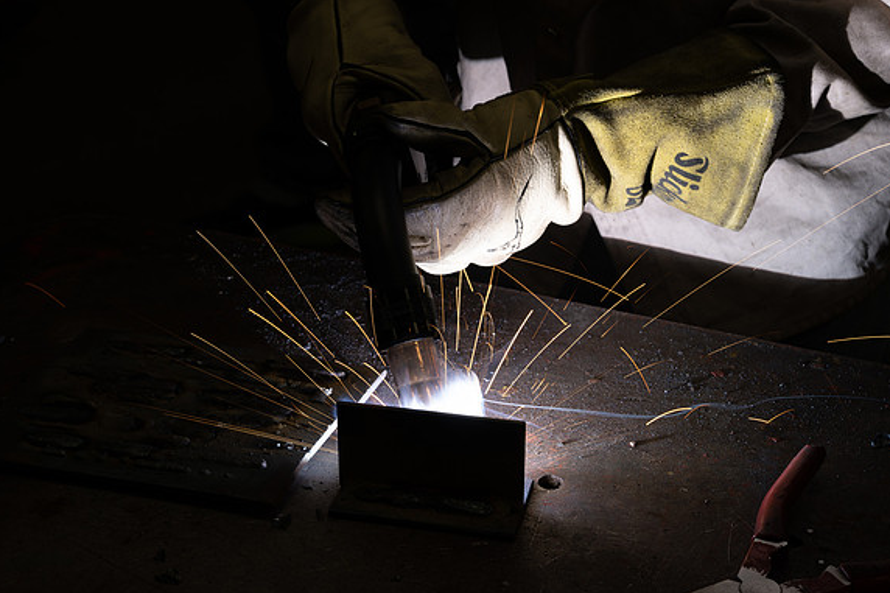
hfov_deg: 28.5
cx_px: 443
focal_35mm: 71
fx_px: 1755
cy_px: 300
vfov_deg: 19.2
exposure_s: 1/20
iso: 50
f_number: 11
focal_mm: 70
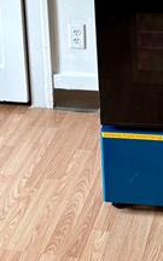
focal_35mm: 98
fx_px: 697
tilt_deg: -10.2
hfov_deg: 13.3
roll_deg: +2.6
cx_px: 113
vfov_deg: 19.5
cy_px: -83
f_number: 1.6
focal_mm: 5.96
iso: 100
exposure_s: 1/60
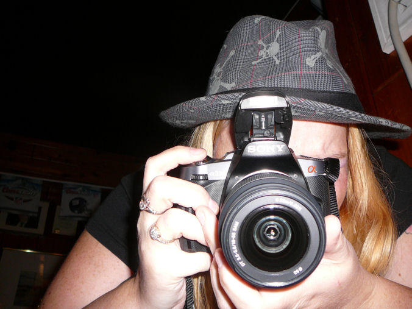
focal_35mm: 35
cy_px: 154
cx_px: 206
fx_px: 417
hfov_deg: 52.6
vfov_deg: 40.7
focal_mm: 5.2
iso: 100
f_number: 2.8
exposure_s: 1/30
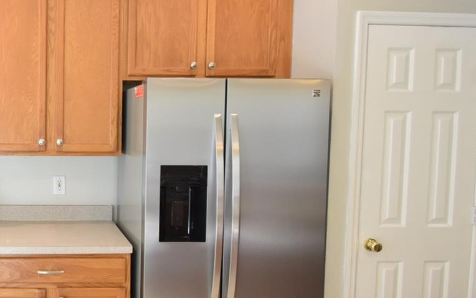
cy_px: 142
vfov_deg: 39.4
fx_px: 415
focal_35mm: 32
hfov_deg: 52.3
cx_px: 45
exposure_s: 1/60
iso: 800
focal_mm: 10
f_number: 3.5
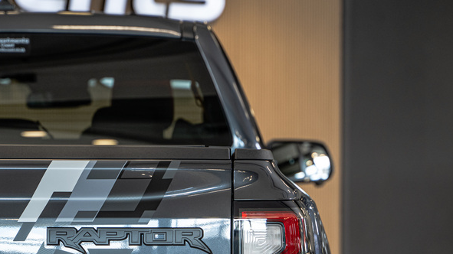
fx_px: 1633
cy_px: 230
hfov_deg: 15.8
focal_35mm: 136
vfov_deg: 8.9
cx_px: 187
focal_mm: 75
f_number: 3.5
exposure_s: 1/125
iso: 500
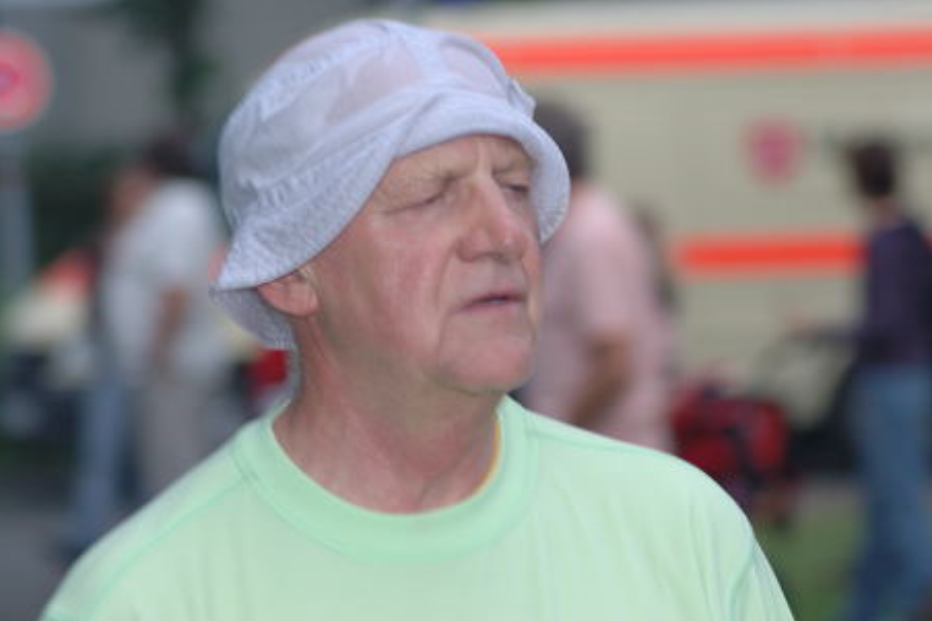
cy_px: 265
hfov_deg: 8.2
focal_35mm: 253
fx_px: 6537
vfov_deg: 5.4
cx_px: 526
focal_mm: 135
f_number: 5.6
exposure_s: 1/125
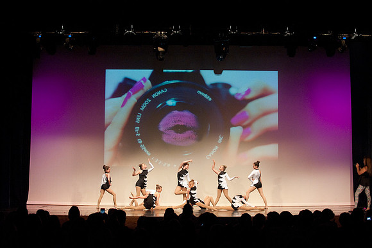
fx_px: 723
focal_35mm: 70
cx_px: 186
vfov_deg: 19.4
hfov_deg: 28.9
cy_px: 124
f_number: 4
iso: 3200
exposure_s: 1/200
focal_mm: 70
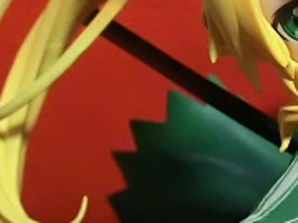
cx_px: 297
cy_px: 92
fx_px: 706
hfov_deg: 22.9
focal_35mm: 82
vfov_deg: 18.0
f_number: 3
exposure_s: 1/40
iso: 800
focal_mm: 4.24
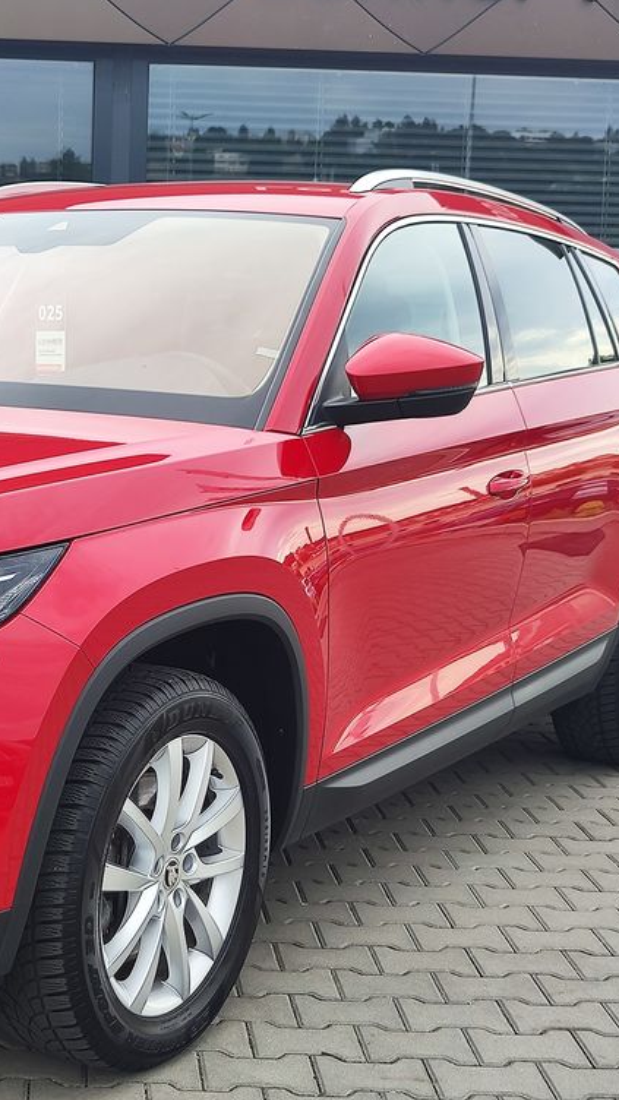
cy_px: 647
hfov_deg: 28.2
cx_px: 29
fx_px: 1167
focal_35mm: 40
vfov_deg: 50.2
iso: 50
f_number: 1.69
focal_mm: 7.01
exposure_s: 1/248
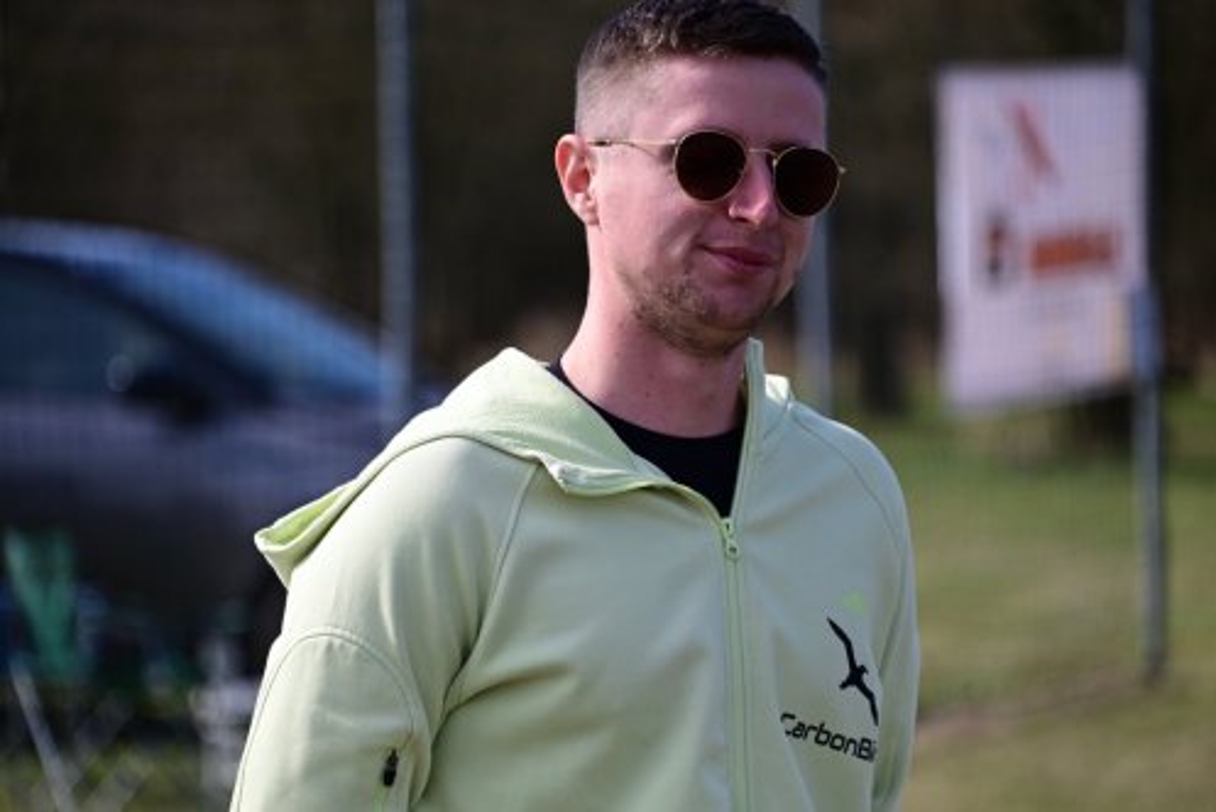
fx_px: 7773
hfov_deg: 8.9
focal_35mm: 230
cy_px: 406
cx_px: 608
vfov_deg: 6.0
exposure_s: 1/2000
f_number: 5.6
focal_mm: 230
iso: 500
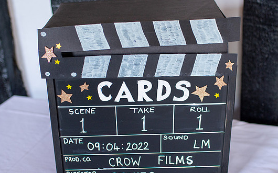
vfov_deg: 21.2
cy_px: 109
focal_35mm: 61
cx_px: 166
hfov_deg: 33.4
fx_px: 462
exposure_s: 1/200
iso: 125
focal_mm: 35
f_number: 2.2
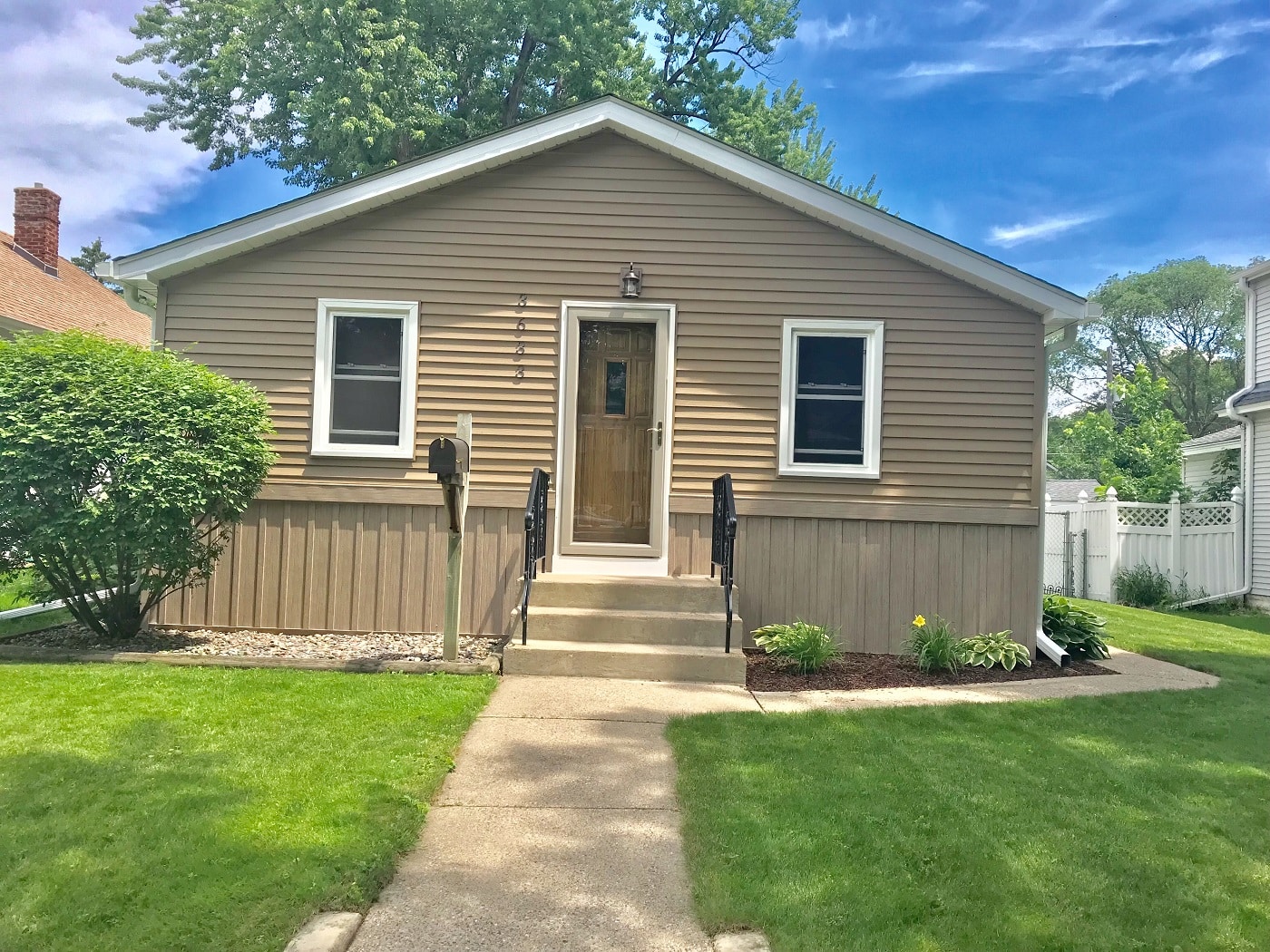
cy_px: 476
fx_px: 1027
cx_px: 635
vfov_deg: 49.7
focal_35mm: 28
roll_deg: -1.4
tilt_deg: +4.6
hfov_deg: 63.4
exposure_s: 1/1126
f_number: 1.8
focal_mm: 3.99
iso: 20
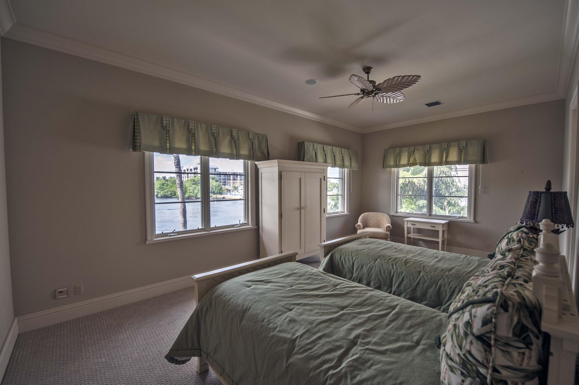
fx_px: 225
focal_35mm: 14
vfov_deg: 81.1
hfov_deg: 104.3
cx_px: 290
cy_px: 192
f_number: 5
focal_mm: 14
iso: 200
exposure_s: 1/60
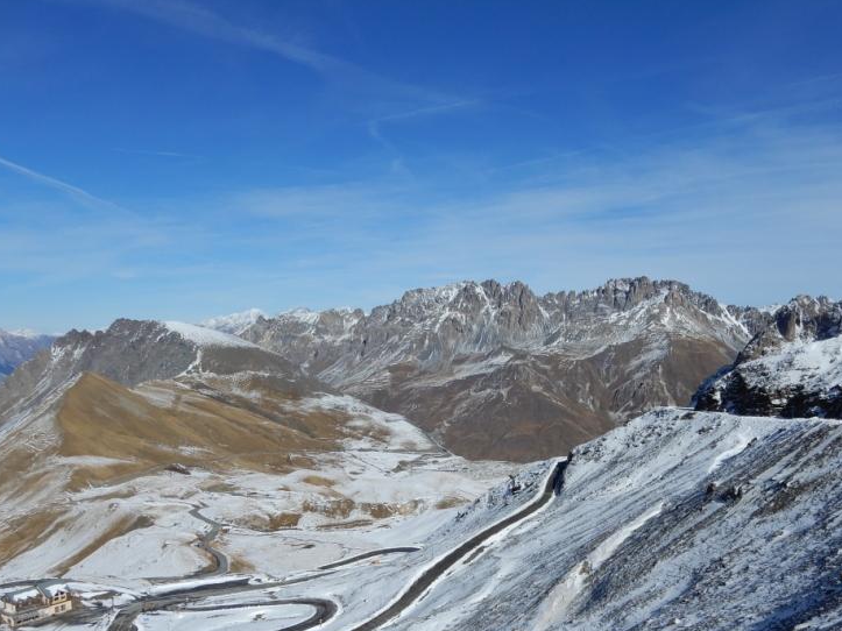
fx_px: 827
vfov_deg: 41.3
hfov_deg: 53.7
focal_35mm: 34
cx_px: 493
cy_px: 417
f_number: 4
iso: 80
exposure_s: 1/1600
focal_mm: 4.3
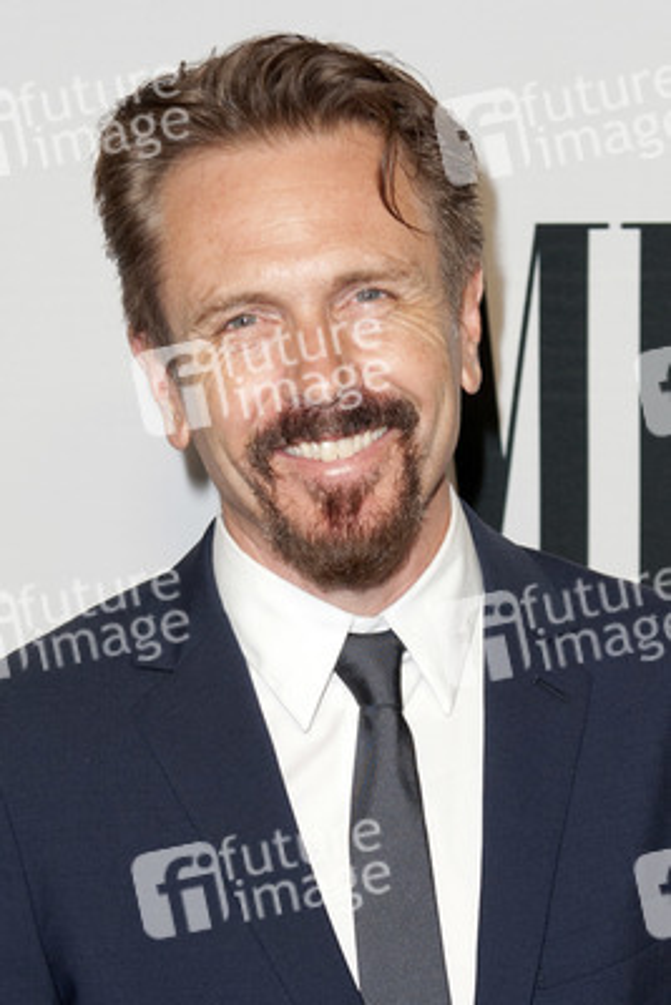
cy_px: 502
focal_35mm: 50
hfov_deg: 27.0
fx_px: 1397
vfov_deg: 39.6
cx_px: 336
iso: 500
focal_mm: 50
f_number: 4
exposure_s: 1/400
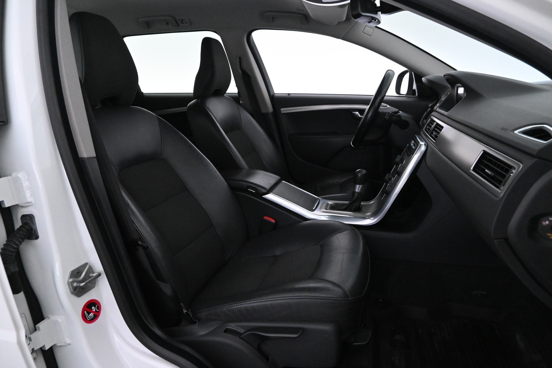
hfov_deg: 73.7
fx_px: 368
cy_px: 184
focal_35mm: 24
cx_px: 276
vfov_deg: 53.1
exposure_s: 1/100
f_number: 4.5
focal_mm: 16
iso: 6400
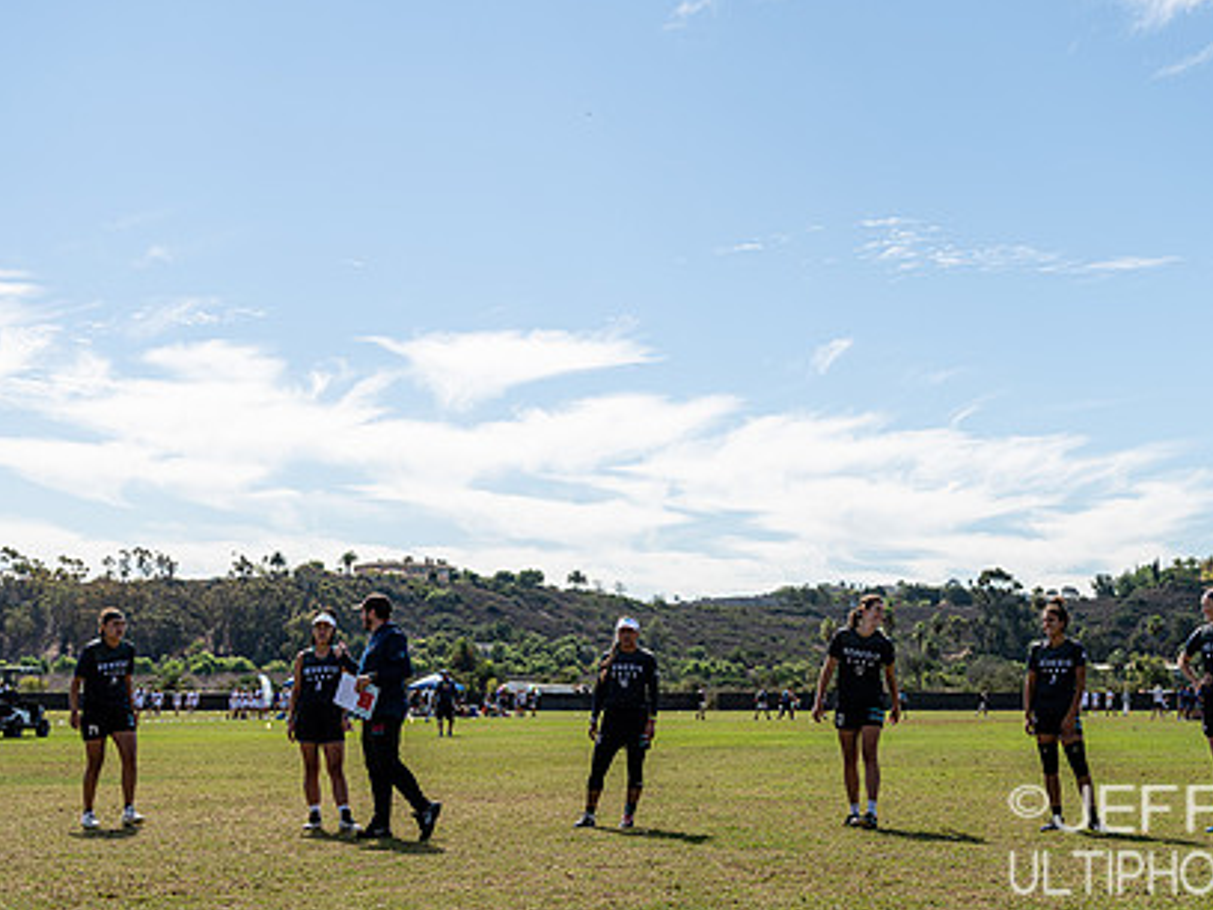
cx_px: 828
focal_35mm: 56
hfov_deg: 34.0
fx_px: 1962
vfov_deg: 26.1
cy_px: 367
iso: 100
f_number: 4
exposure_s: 1/1250
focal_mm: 38
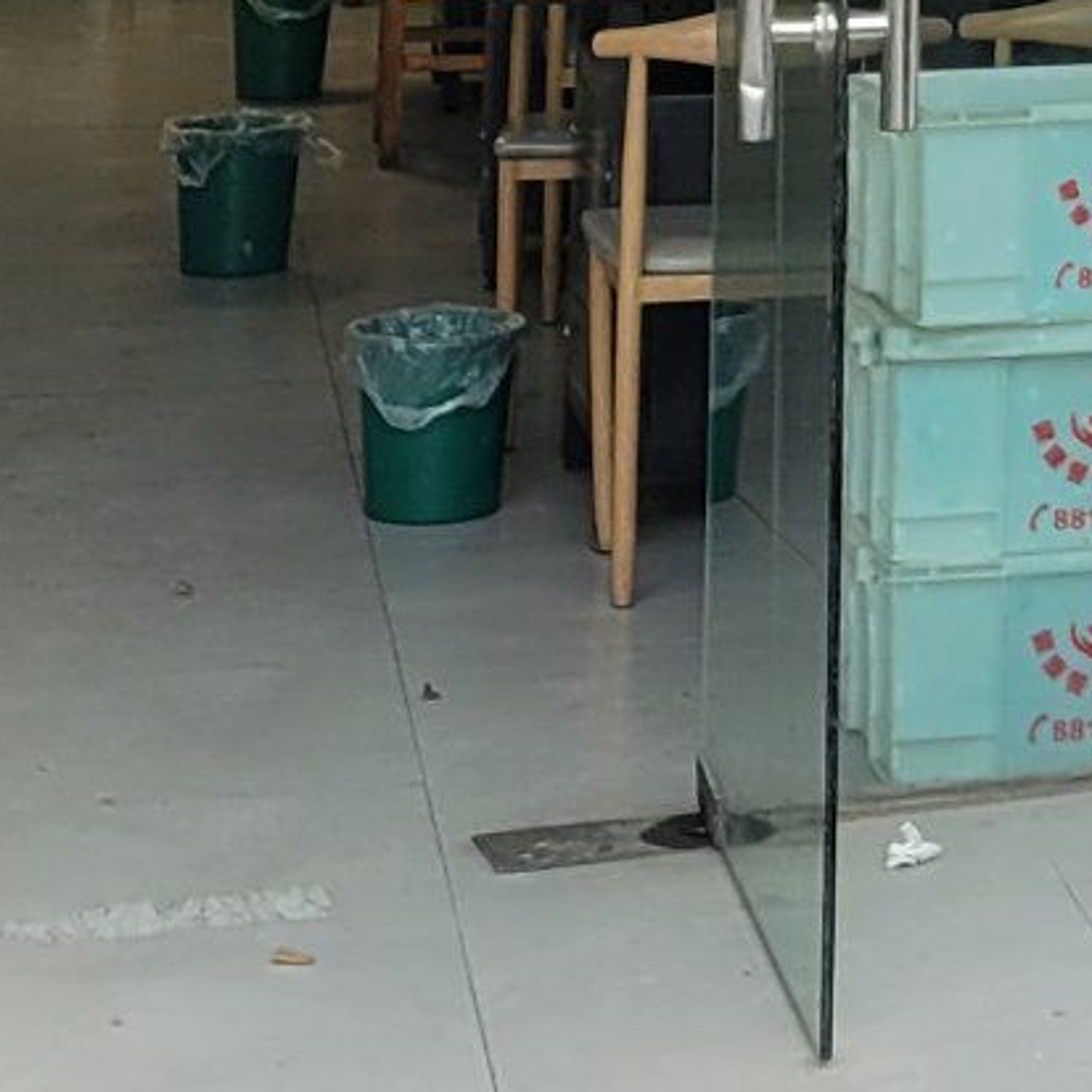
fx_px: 5425
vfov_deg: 10.0
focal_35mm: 152
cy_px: -1573
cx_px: 1543
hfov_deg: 11.1
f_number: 1.8
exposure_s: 1/196
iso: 40
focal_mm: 5.4
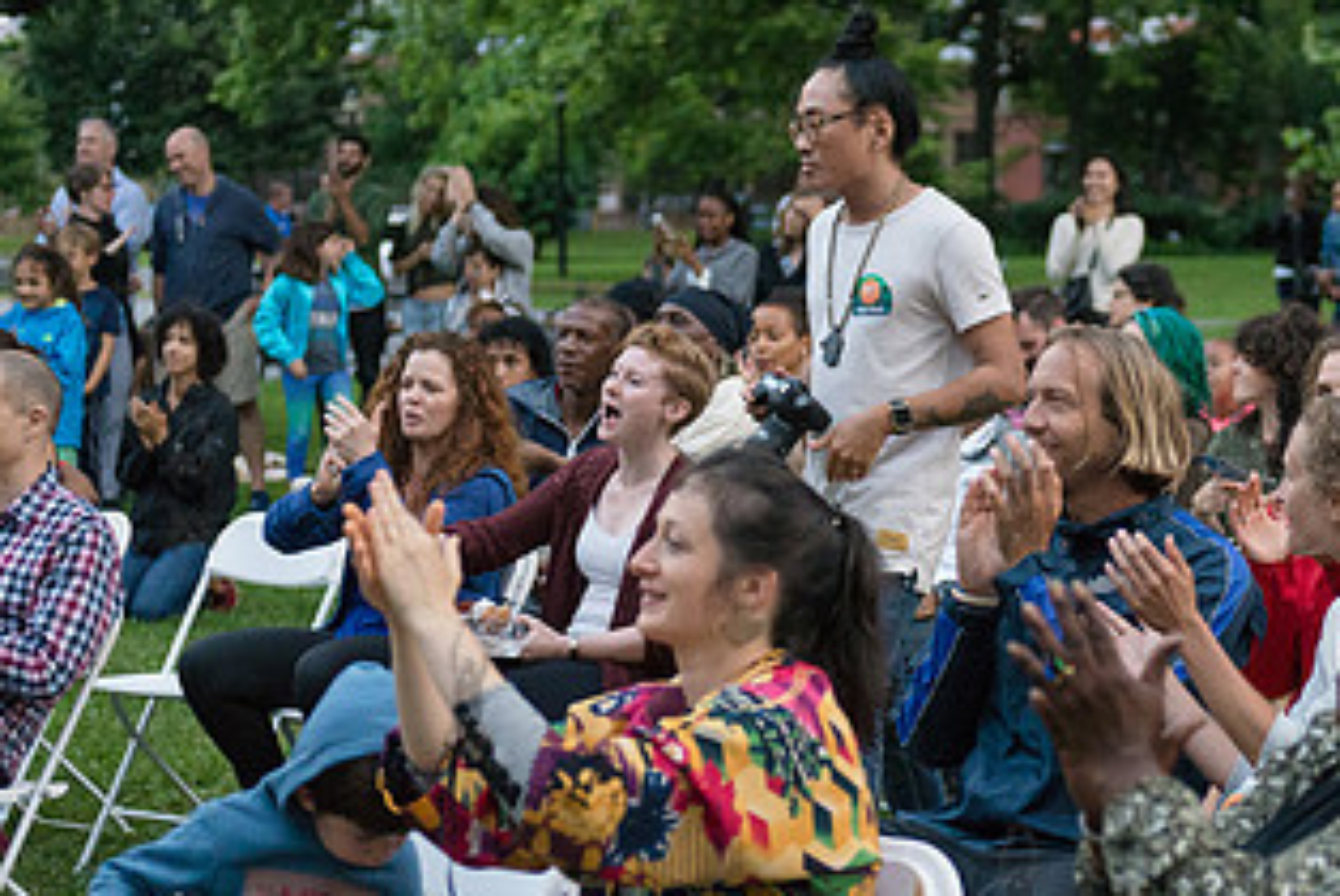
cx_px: 1016
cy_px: 476
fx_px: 3577
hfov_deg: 21.0
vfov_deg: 14.3
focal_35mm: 96
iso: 4000
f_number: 2.8
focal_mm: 52
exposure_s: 1/1250
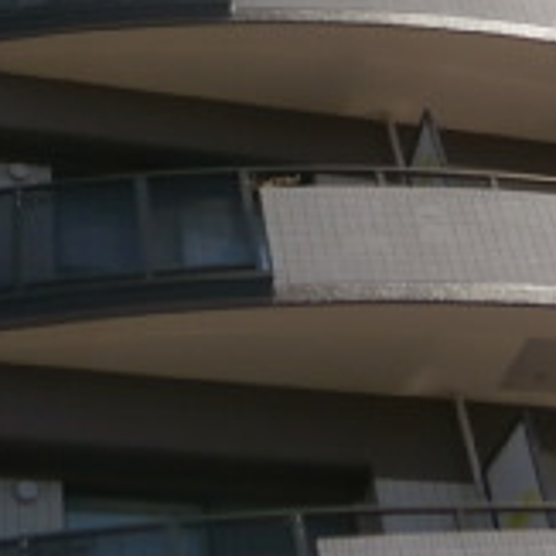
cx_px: 256
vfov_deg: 18.1
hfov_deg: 19.3
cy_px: -153
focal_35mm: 90
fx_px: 1635
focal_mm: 4.7
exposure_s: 1/1600
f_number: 2.8
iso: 80
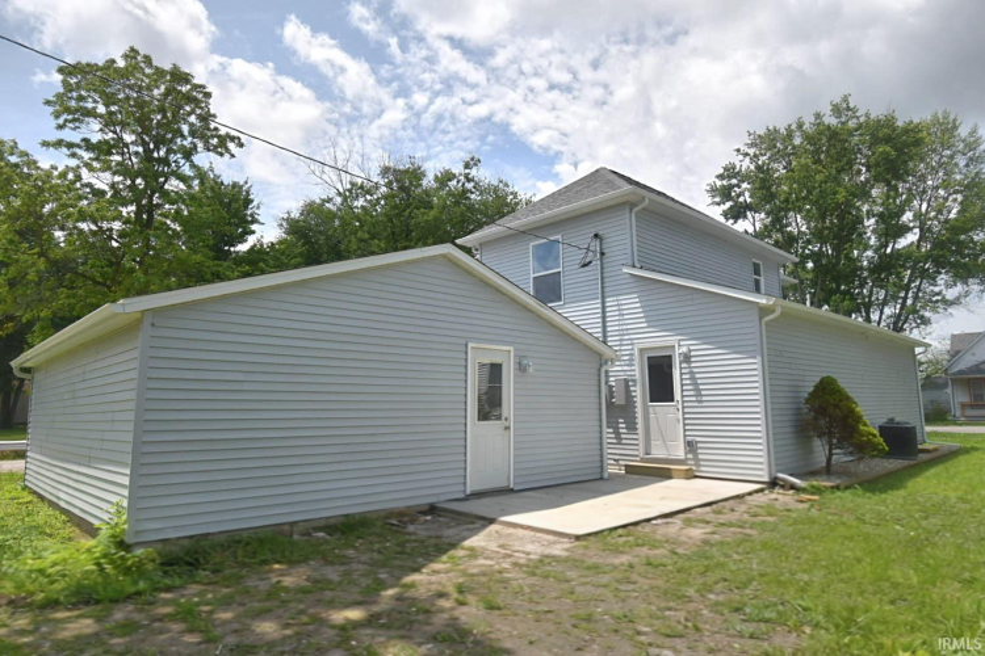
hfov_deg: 81.2
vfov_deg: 59.5
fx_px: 575
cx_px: 492
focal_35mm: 21
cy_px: 328
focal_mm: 14
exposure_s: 1/1600
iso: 200
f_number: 5
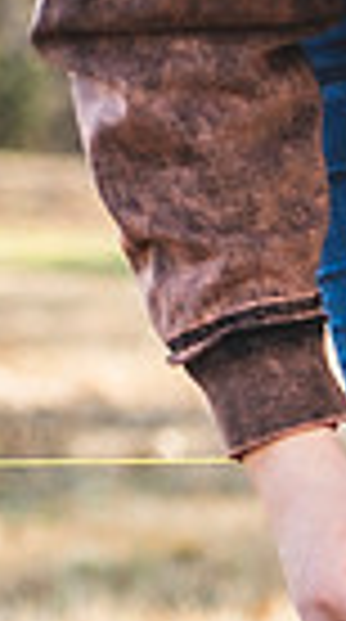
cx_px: 1186
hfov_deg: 5.0
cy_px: 808
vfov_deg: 9.5
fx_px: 3676
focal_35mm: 224
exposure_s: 1/320
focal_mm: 50
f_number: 2.8
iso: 100
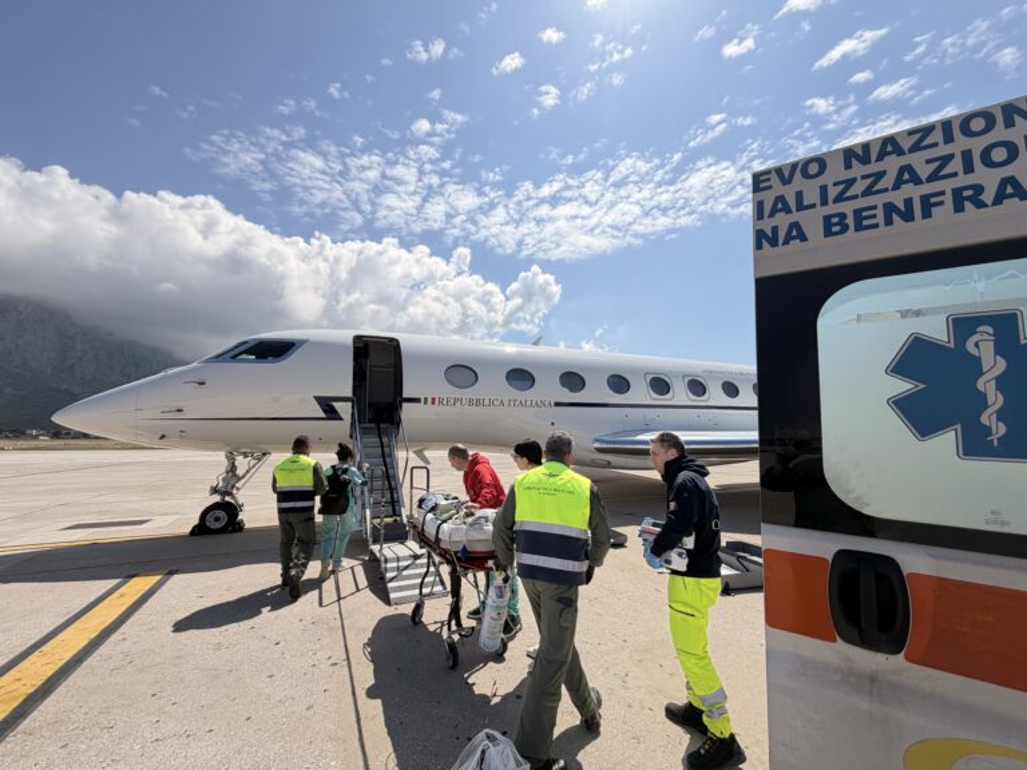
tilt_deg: +7.9
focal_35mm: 14
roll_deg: +0.8
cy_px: 385
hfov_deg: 102.1
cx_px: 514
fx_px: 415
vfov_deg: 85.7
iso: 20
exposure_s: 1/2092
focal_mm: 2.22
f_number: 2.2
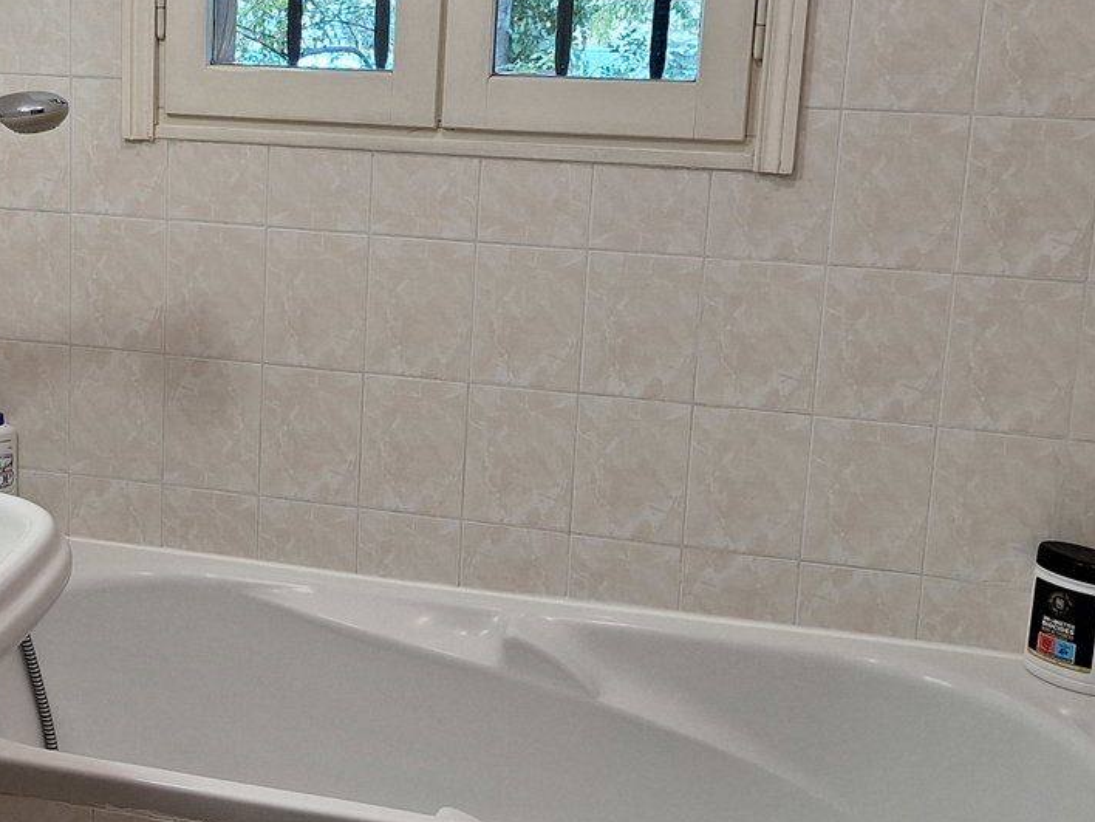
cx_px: 234
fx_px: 1645
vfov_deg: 27.8
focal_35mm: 52
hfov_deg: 35.7
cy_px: 269
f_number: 1.8
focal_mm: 5.54
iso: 80
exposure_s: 1/50
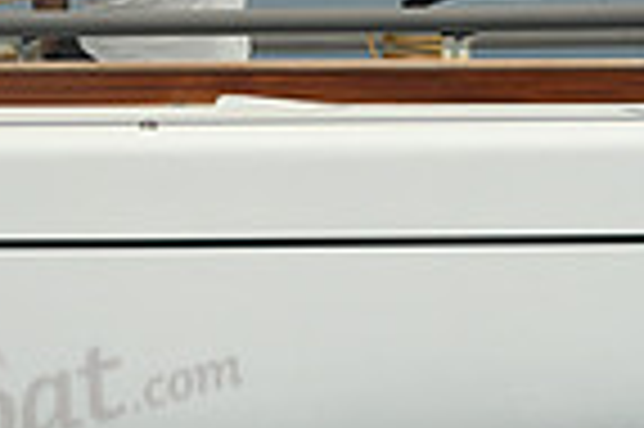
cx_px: 477
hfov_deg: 5.5
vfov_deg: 3.7
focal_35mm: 373
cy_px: 137
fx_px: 6665
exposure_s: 1/1250
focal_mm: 92
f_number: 11
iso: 320
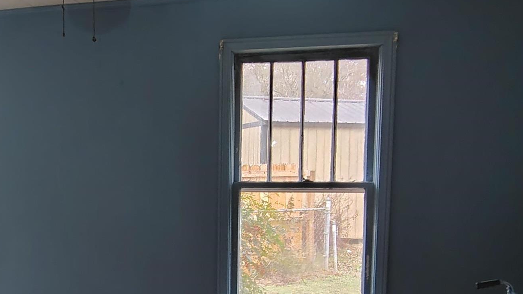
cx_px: 137
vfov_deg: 28.6
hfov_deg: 47.7
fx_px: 569
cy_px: 220
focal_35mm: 41
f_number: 2.2
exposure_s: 1/24
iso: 452
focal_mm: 2.13
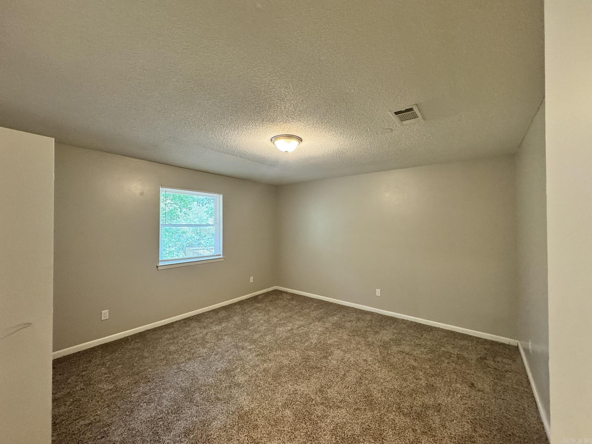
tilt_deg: +0.7
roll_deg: -0.9
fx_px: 239
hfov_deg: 102.1
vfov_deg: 85.7
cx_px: 296
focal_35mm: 14
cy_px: 222
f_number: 2.2
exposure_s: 1/60
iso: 320
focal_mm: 2.22
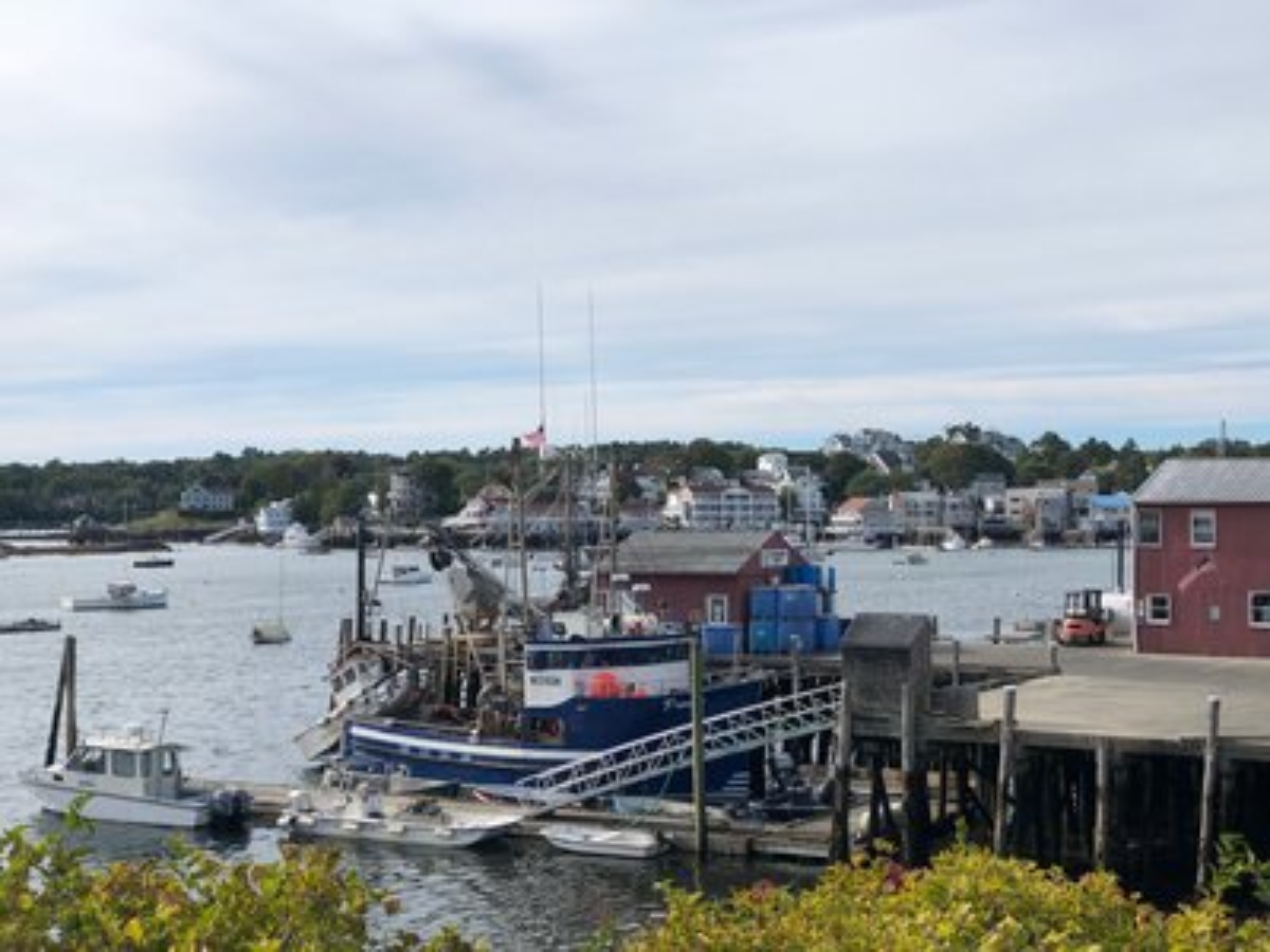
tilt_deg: -0.1
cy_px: 476
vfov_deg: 25.7
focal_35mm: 57
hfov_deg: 33.8
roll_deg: +0.3
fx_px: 2091
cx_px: 635
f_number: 2.8
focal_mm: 6.6
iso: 20
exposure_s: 1/1066
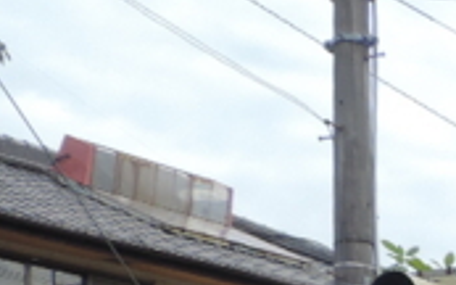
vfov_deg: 8.9
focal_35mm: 137
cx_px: 925
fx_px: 1702
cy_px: 612
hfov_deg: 13.1
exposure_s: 1/800
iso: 80
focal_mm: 4.9
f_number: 3.1
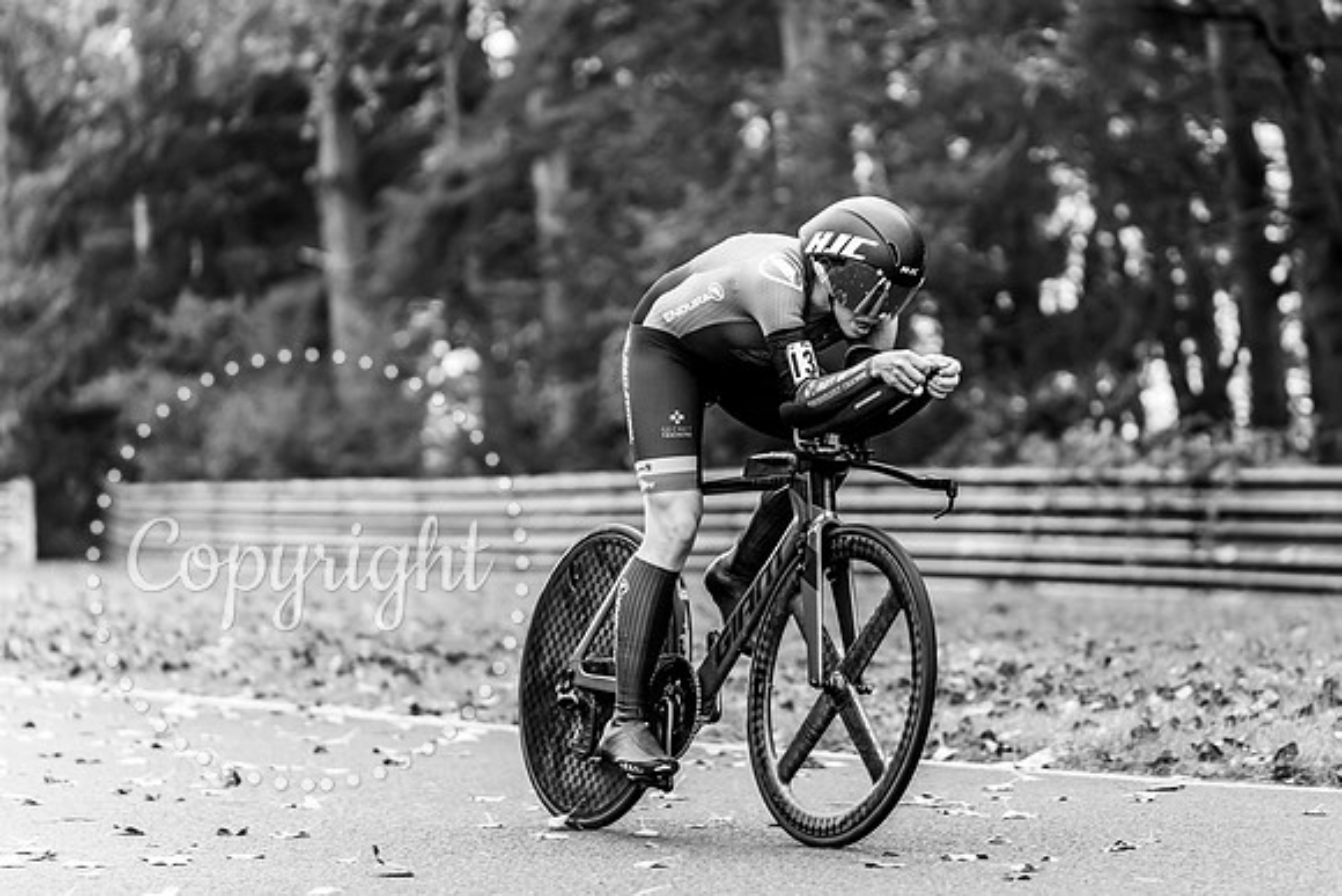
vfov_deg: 8.1
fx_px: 6308
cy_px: 430
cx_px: 817
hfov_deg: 12.1
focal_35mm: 169
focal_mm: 139
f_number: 2.8
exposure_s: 1/1250
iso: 1000
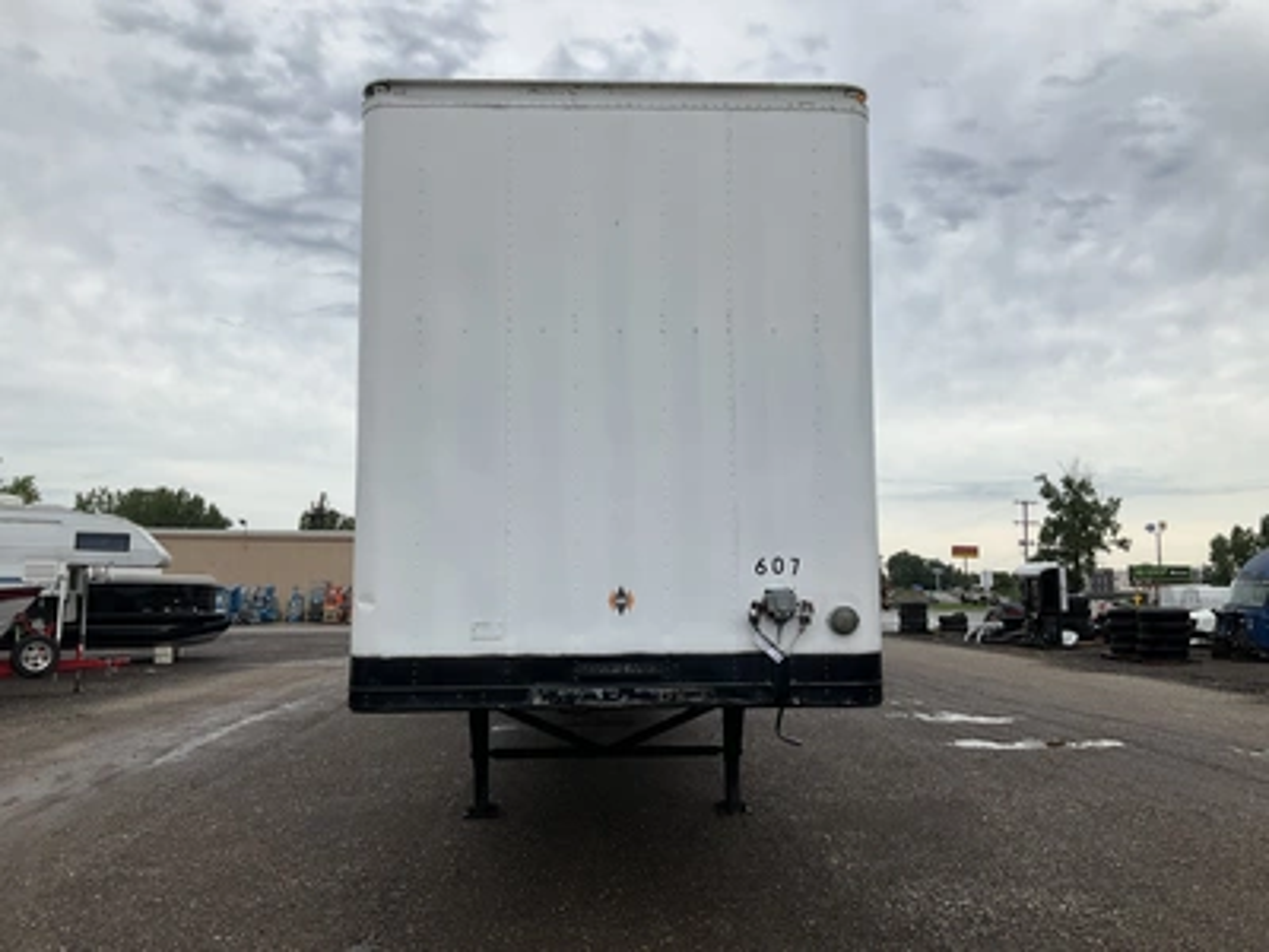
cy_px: 476
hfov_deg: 61.7
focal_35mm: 29
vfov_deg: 48.2
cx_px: 634
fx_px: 1063
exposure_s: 1/1912
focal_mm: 3
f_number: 1.8
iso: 25
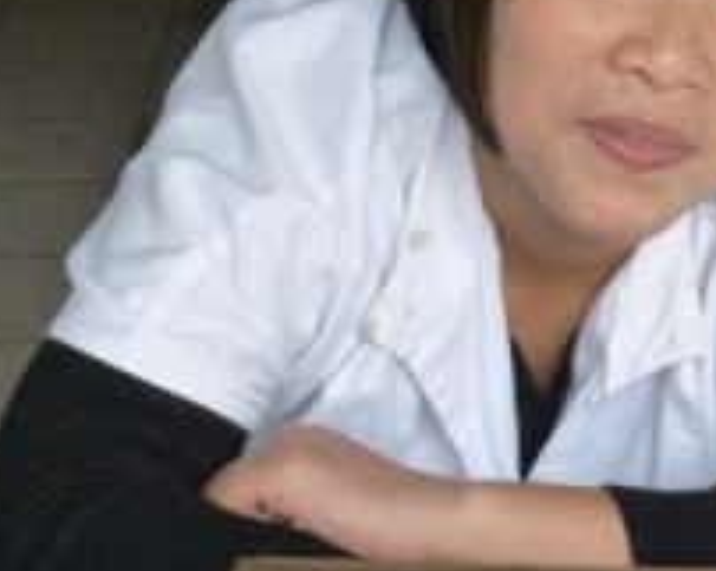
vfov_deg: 12.3
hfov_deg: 15.5
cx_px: 482
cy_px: 514
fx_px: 2624
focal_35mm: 124
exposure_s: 1/50
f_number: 3.1
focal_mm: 7
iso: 400
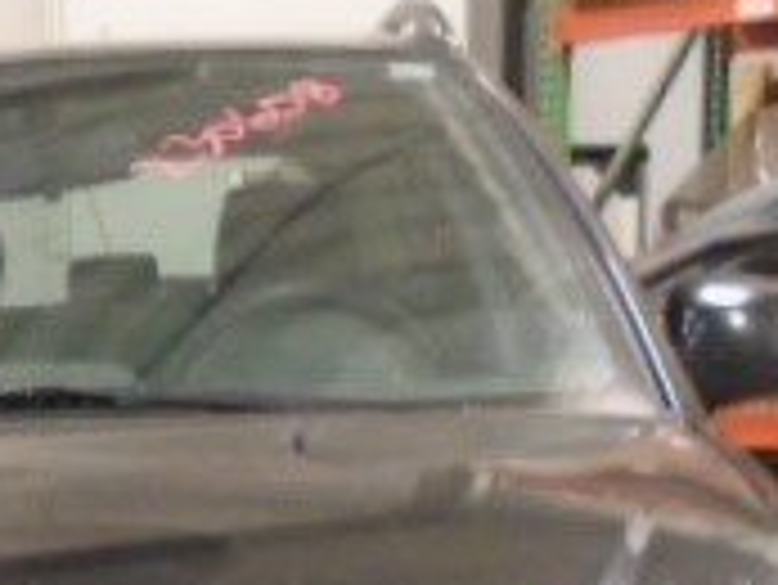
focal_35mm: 96
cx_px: -49
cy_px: 796
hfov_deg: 19.7
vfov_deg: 14.6
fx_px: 2159
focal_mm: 4.6
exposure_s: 1/15
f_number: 3.2
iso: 400
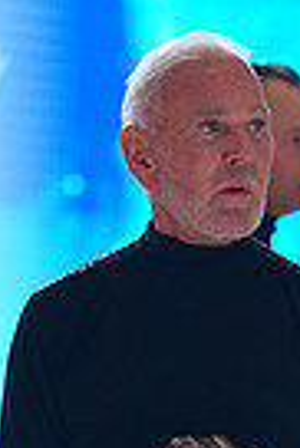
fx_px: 7057
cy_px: 652
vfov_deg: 3.6
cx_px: 259
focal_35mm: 566
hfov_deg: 2.4
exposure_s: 1/400
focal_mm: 133
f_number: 2.8
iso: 2000
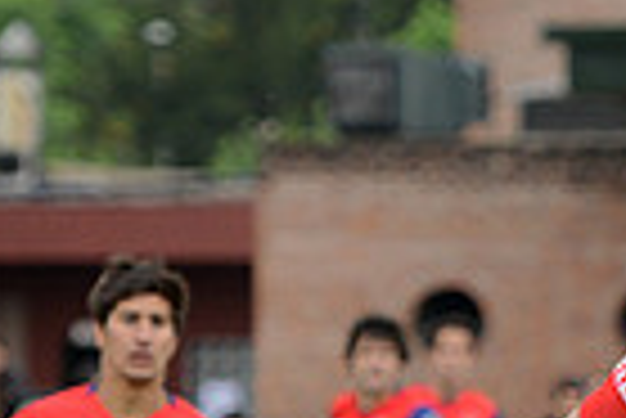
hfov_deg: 3.1
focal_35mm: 666
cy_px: 775
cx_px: 955
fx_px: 11593
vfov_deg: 2.1
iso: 500
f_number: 4
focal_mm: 160
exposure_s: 1/1250
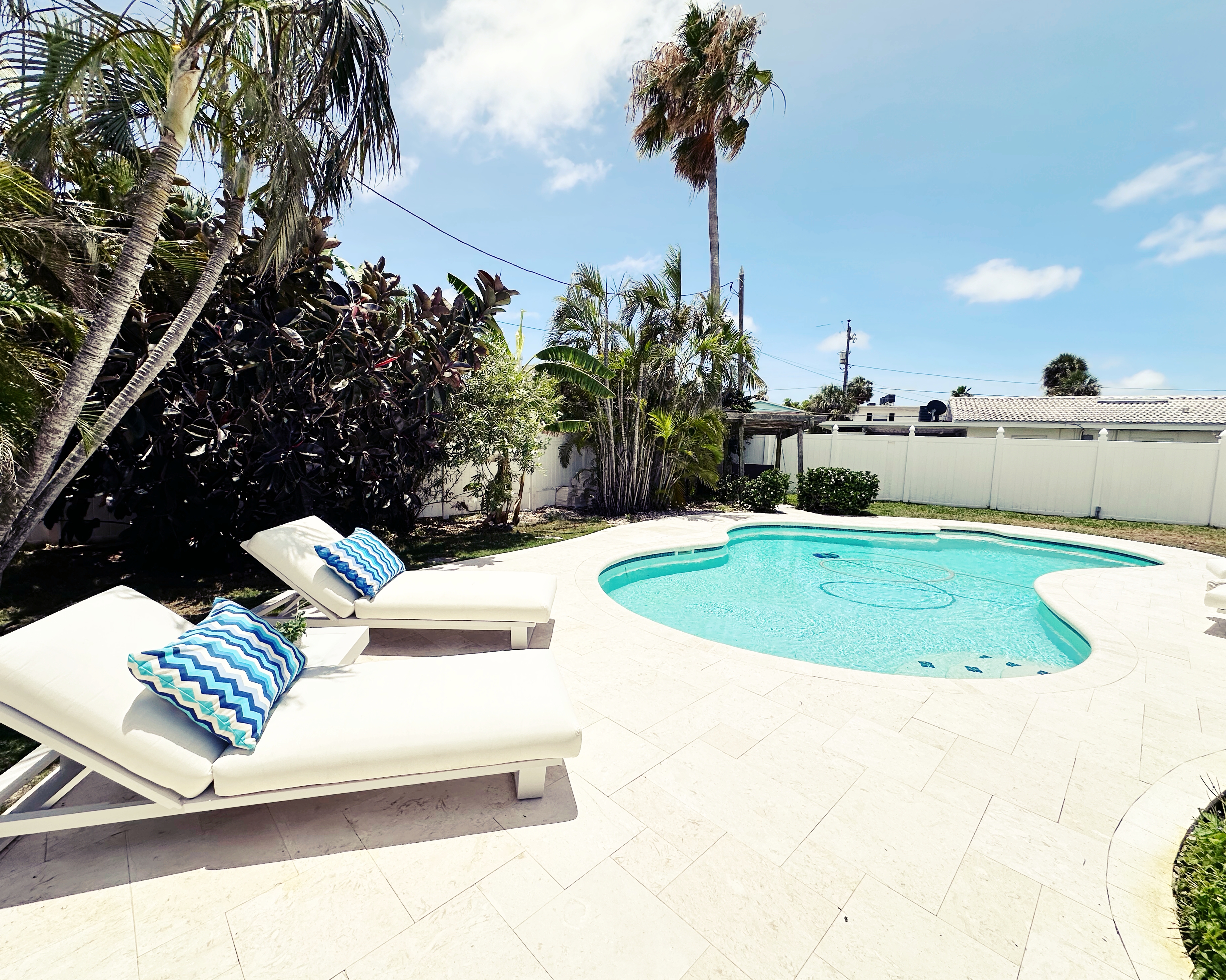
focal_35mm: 15
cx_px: 575
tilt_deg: -4.9
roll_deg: -2.5
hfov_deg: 96.7
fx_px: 544
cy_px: 485
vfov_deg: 84.0
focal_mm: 2.22
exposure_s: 1/5291
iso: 50
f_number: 2.2
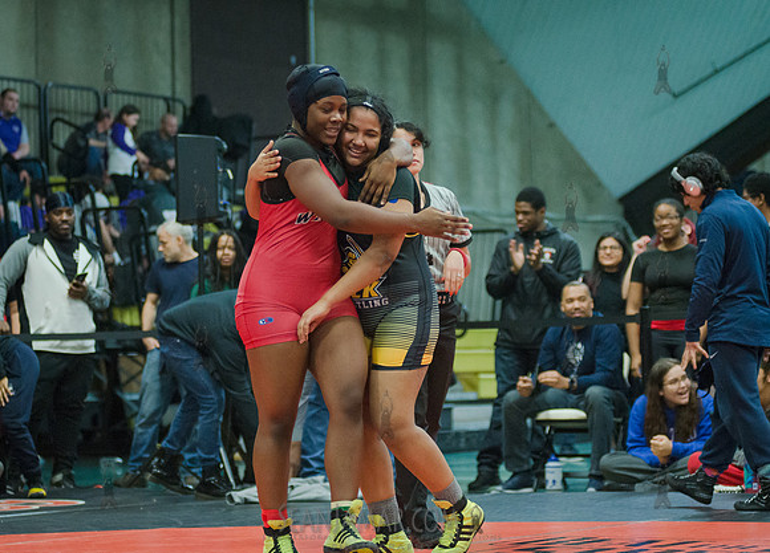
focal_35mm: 104
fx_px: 2277
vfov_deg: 13.9
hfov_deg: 19.2
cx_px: 321
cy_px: 211
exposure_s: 1/320
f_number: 2.8
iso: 4000
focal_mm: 80
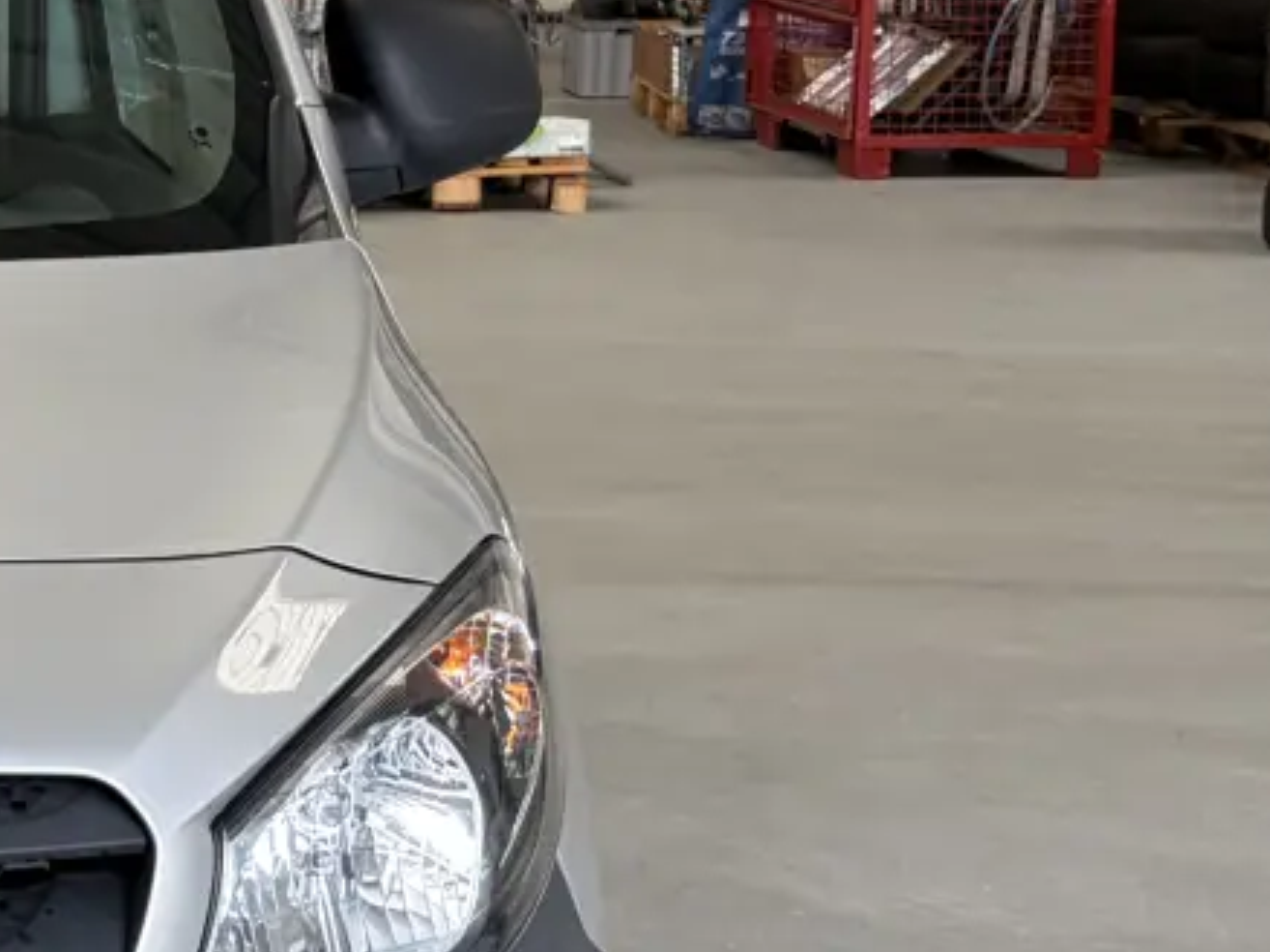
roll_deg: -0.8
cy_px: 453
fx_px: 4180
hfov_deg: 16.0
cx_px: -589
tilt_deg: -6.7
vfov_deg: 13.0
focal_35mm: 114
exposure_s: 1/122
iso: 40
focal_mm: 5.96
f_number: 1.6
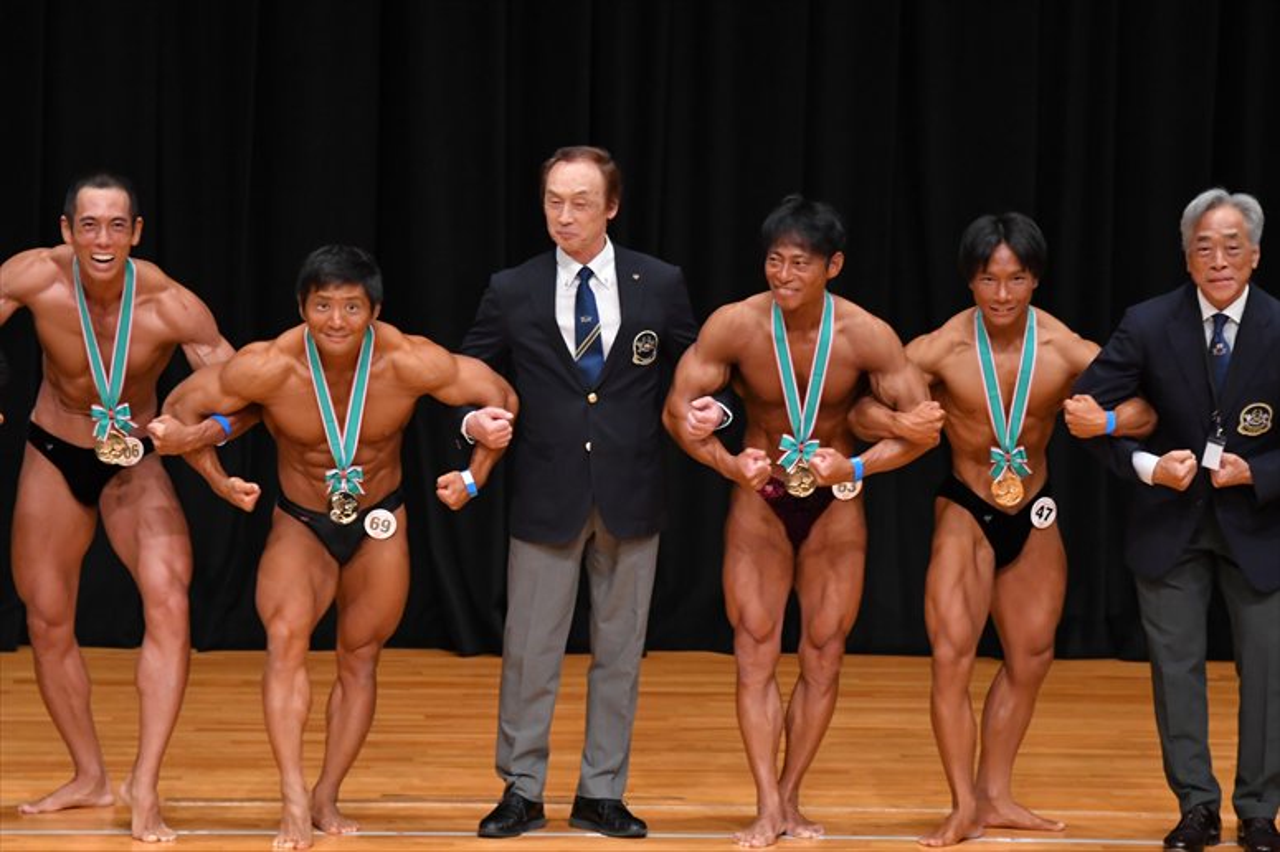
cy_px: 426
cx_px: 640
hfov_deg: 7.6
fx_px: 9595
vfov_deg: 5.1
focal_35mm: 270
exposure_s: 1/400
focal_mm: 180
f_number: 5.6
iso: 3200
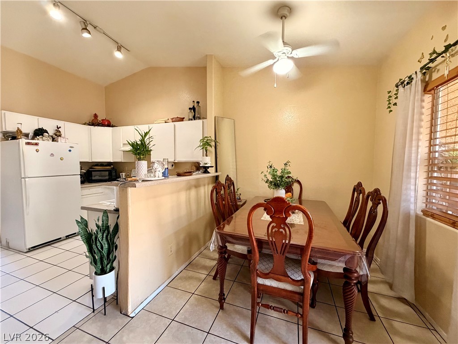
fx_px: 185
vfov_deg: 85.7
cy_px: 172
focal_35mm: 14
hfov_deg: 102.1
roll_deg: +0.7
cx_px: 229
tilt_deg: -2.6
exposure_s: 1/60
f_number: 2.2
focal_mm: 2.22
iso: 640
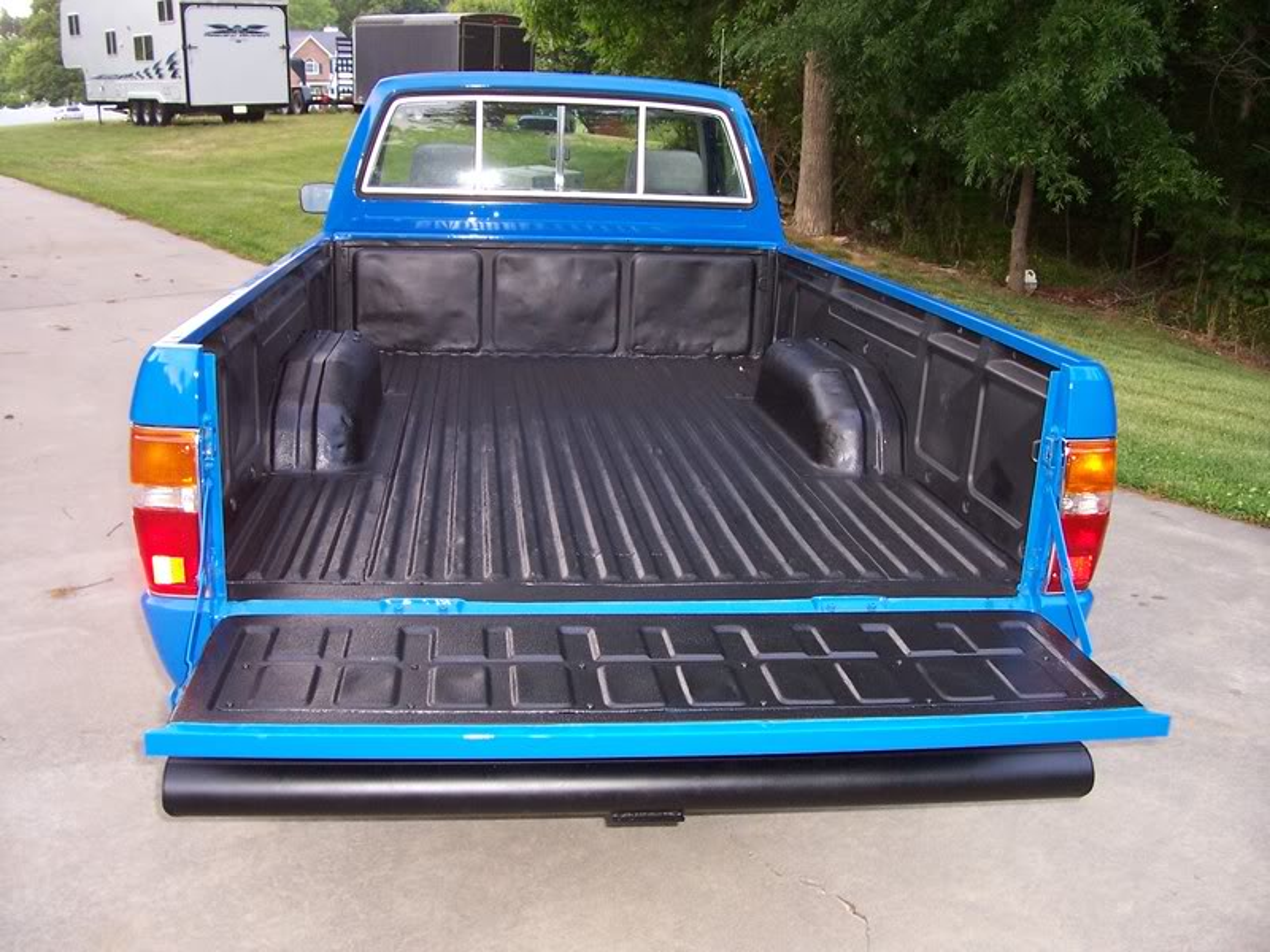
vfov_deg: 41.8
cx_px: 635
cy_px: 476
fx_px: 1247
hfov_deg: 54.0
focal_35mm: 34
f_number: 2.7
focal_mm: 5.6
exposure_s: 1/60
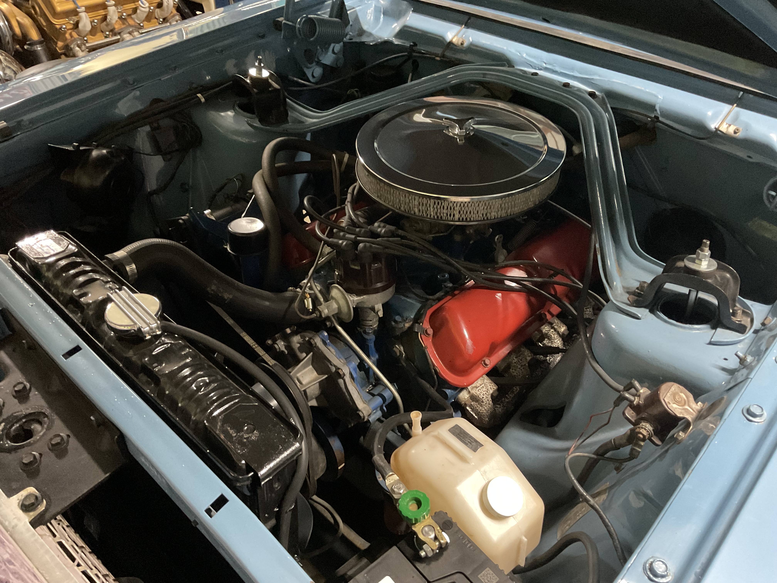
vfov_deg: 48.2
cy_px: 292
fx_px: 651
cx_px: 388
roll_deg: +0.9
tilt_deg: -41.8
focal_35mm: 29
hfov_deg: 61.7
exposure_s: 1/25
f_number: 1.8
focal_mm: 3
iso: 640
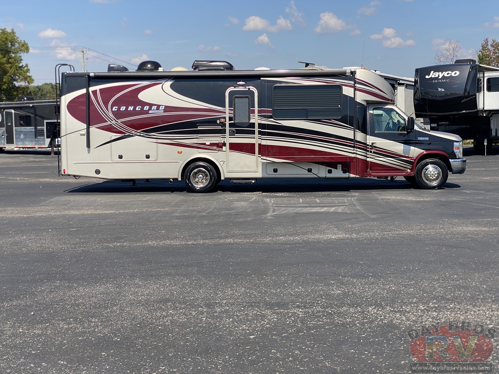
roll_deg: -0.3
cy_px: 187
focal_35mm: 52
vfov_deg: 28.0
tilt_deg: -4.7
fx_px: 750
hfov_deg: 36.8
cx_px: 250
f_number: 2
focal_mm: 6
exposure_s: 1/1453
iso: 20
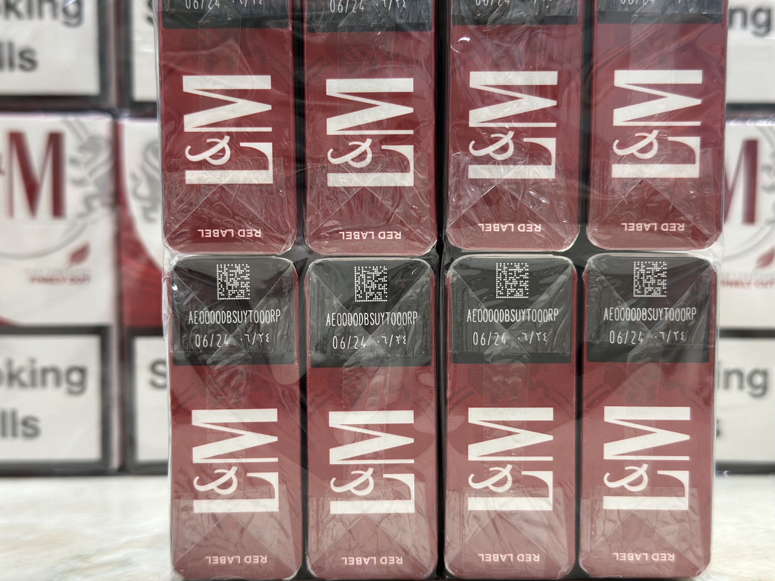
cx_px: 388
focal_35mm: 48
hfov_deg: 39.7
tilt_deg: -3.3
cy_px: 290
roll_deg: -0.9
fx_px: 1075
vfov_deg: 30.3
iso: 200
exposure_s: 1/50
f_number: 1.78
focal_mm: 6.86
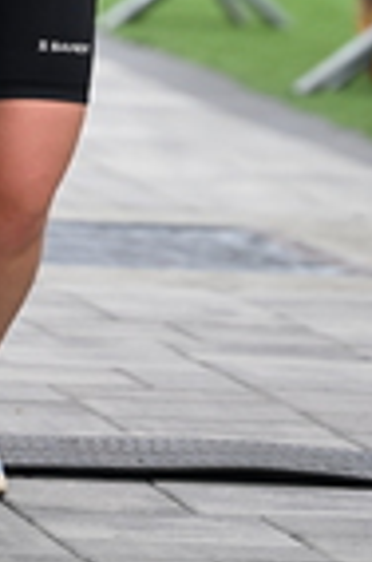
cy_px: -471
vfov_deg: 4.1
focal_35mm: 505
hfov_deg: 2.7
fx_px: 7865
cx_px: 30
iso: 640
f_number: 2.8
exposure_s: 1/2000
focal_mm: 130
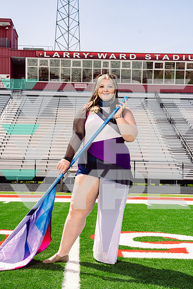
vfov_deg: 34.5
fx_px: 466
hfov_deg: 23.4
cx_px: 96
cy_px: 144
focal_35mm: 58
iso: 64
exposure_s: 1/200
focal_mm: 58
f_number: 7.1
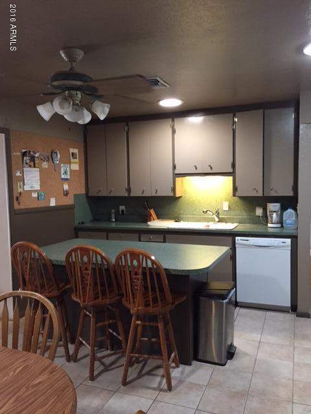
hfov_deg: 48.2
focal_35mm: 29
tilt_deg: -4.0
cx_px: 156
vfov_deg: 61.7
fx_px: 347
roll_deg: +0.6
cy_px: 207
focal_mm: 4.15
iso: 250
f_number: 2.2
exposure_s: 1/20
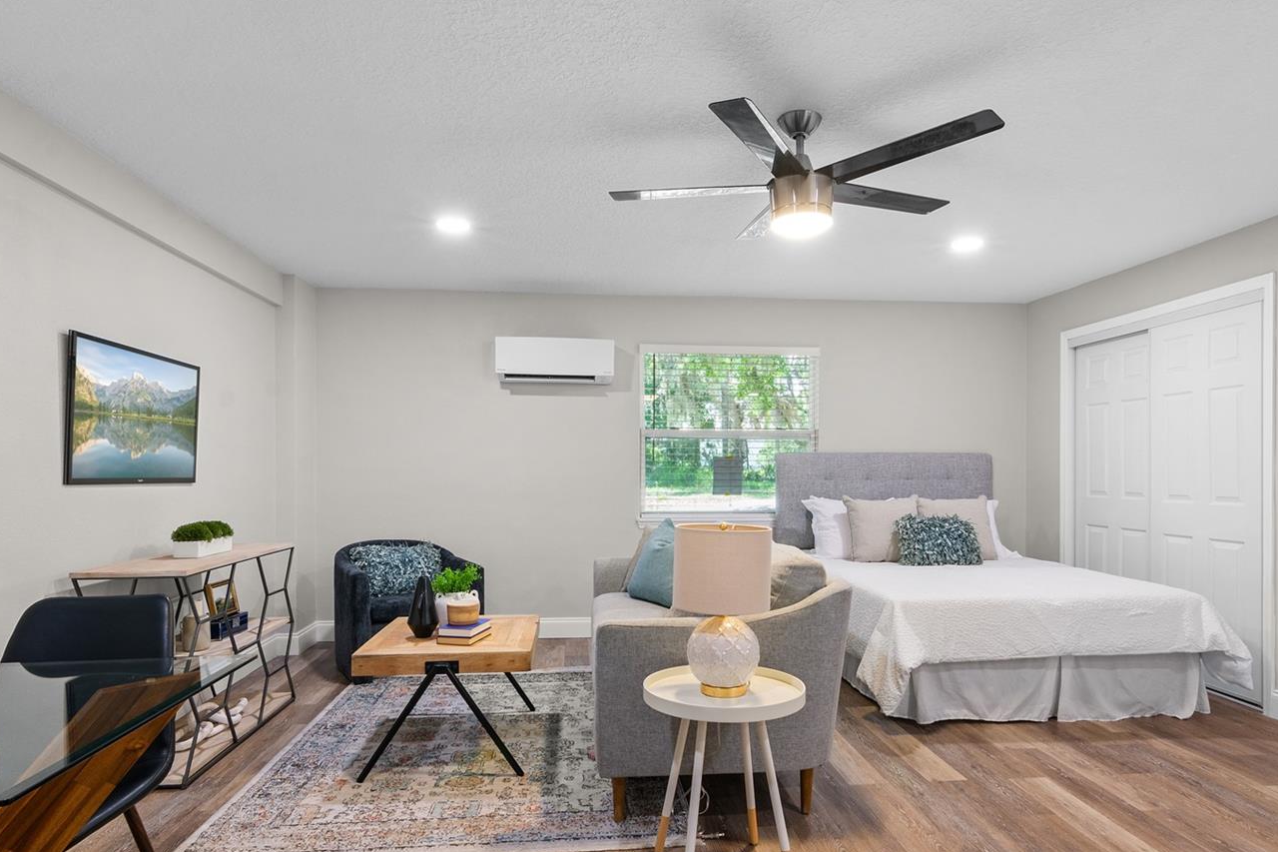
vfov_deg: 60.2
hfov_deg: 82.2
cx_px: 658
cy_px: 469
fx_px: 732
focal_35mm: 21
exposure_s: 1/1.25
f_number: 9
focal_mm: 11
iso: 200
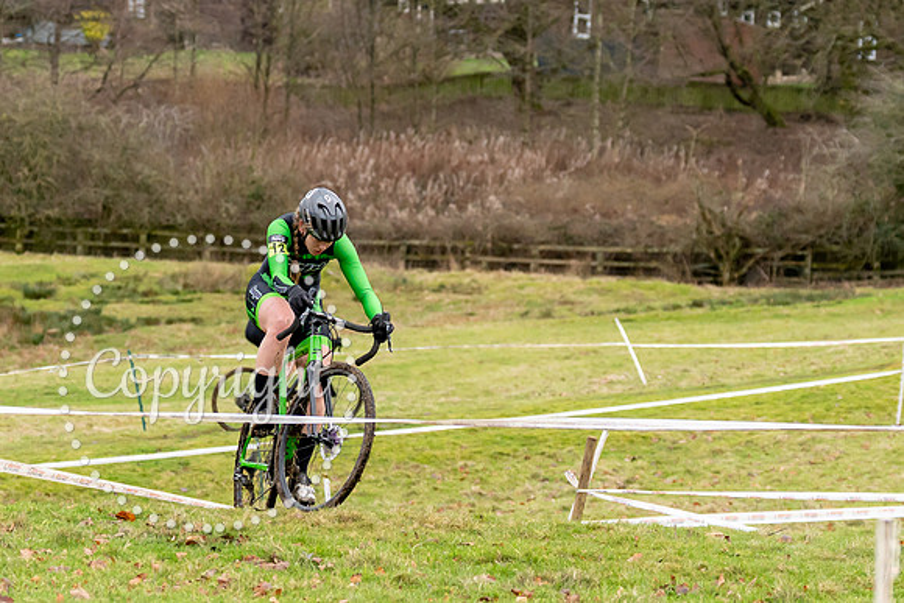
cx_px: 412
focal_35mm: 178
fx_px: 4459
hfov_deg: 11.6
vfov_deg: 7.7
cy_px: 249
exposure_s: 1/1000
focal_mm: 70
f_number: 3.2
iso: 1000
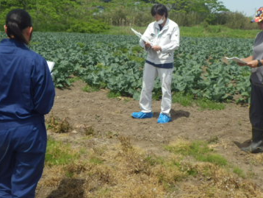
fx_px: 380
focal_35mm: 50
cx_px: 115
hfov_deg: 38.1
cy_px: 35
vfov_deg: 28.4
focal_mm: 5
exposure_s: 1/1000
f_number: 4.2
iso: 125
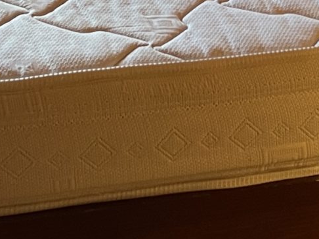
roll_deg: -0.7
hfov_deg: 14.4
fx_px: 1262
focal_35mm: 137
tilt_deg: -11.1
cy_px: -326
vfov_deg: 9.6
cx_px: 106
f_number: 1.6
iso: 80
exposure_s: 1/50
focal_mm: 4.2
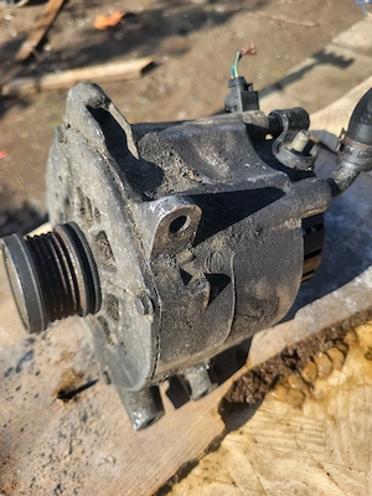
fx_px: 373
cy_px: 248
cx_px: 186
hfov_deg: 53.1
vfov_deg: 67.3
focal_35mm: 26
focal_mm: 5.4
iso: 40
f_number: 1.8
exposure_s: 1/909
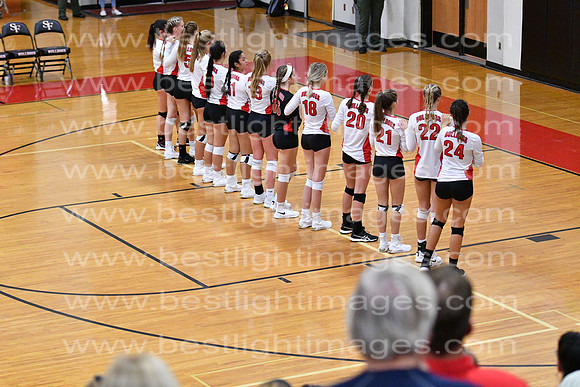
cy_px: 194
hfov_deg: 16.1
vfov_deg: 10.8
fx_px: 2055
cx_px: 290
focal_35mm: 128
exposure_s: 1/1000
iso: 8000
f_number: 3.2
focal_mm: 85
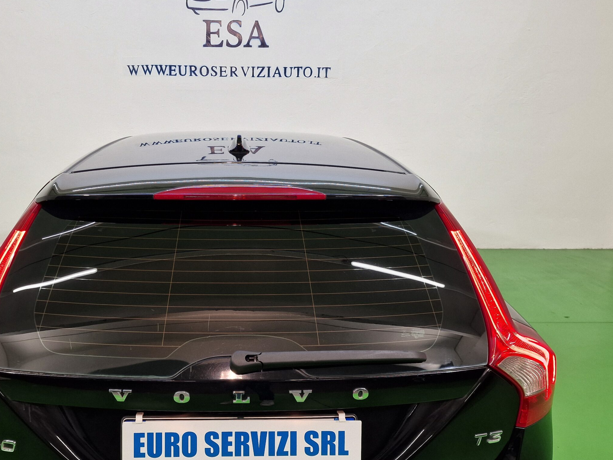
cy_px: 253
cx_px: 243
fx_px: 514
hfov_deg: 61.1
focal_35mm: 29
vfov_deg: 48.2
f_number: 1.8
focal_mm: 6.4
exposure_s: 1/100
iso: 100
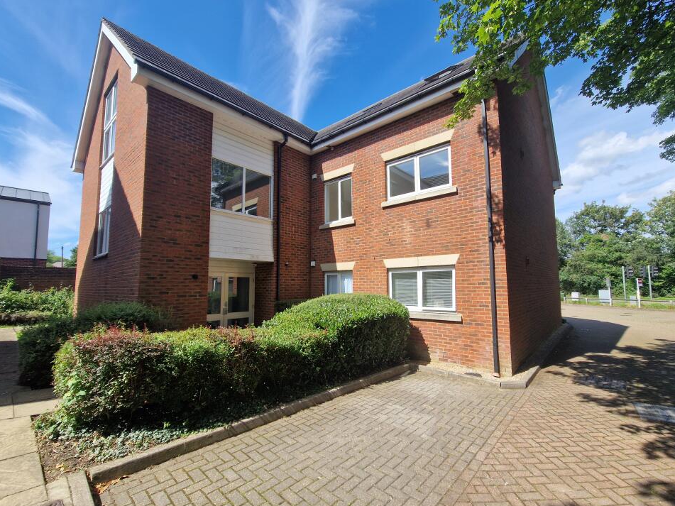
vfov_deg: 85.6
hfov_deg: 101.9
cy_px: 260
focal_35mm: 14
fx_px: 273
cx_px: 359
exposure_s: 1/1408
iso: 50
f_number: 2.2
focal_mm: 2.2
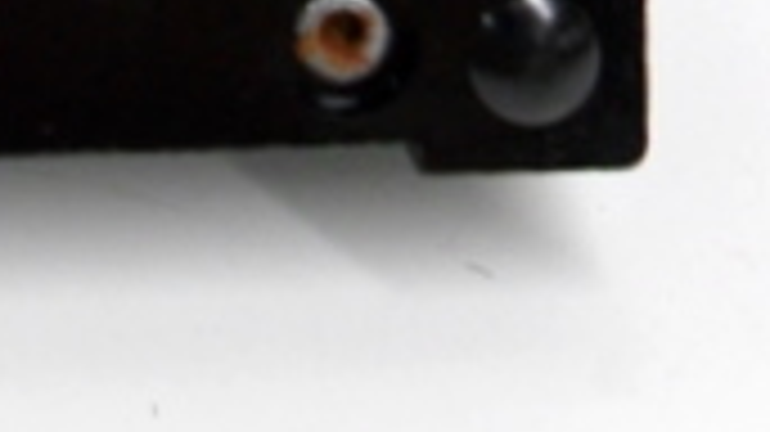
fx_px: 2245
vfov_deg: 8.8
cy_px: -909
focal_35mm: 110
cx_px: -63
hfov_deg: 18.8
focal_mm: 4.9
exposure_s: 1/20
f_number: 3.5
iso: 200
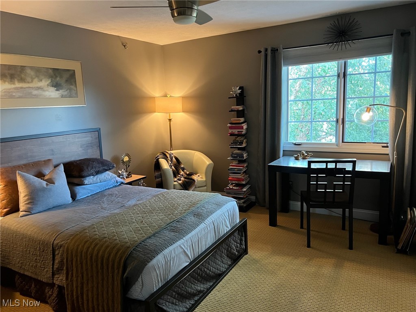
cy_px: 156
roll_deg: +3.3
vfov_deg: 53.1
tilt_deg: -10.5
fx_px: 312
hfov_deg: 67.3
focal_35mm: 26
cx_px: 208
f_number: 1.5
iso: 500
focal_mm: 5.7
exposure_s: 1/60
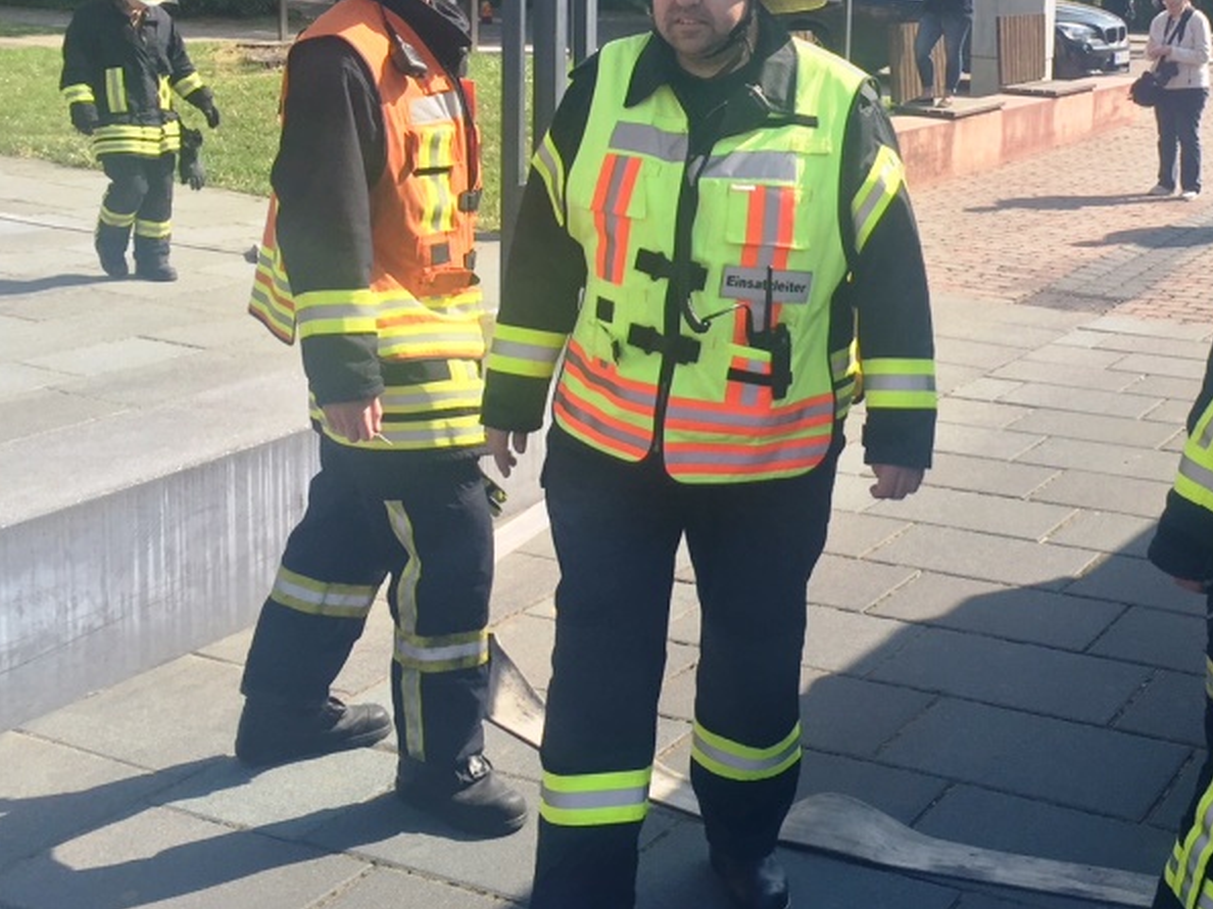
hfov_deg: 37.5
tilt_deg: -7.7
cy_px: 227
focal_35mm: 50
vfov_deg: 28.7
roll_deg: -0.7
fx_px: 1751
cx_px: 876
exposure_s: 1/989
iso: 32
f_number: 2.2
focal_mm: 4.15
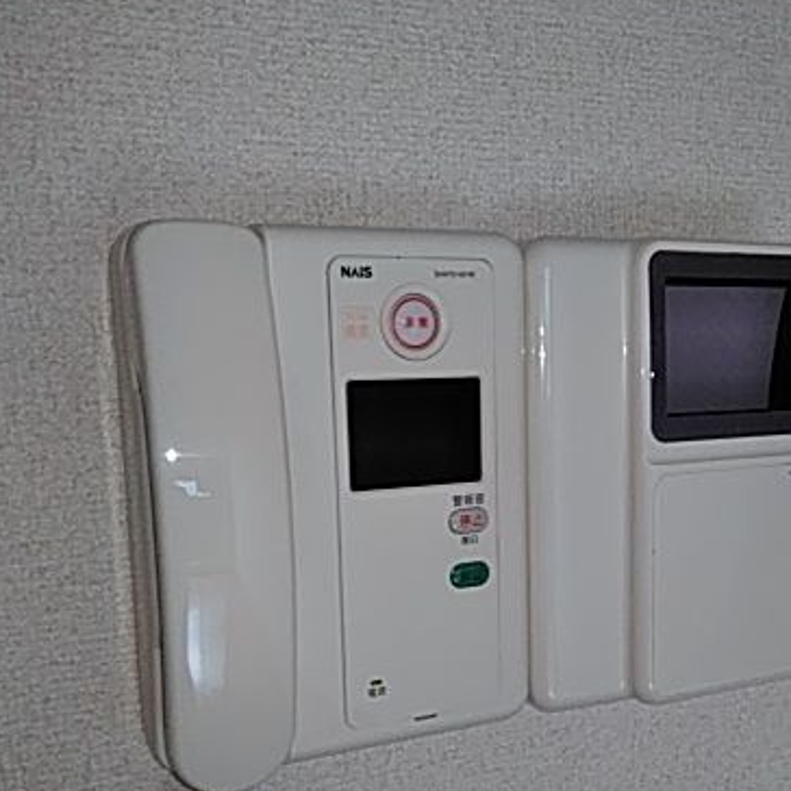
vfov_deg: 39.7
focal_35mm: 42
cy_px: 504
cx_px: 478
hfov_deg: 39.8
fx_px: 1086
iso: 232
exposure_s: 1/60
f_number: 2.2
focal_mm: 3.46
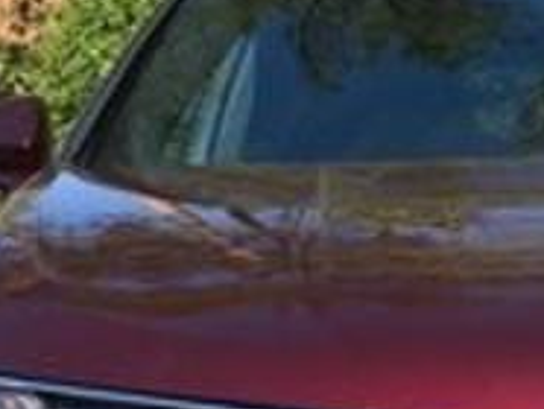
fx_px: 2423
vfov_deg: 9.5
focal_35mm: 154
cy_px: 540
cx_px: 576
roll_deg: -0.8
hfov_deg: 12.6
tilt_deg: -4.9
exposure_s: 1/1053
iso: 20
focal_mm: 3.99
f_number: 1.8
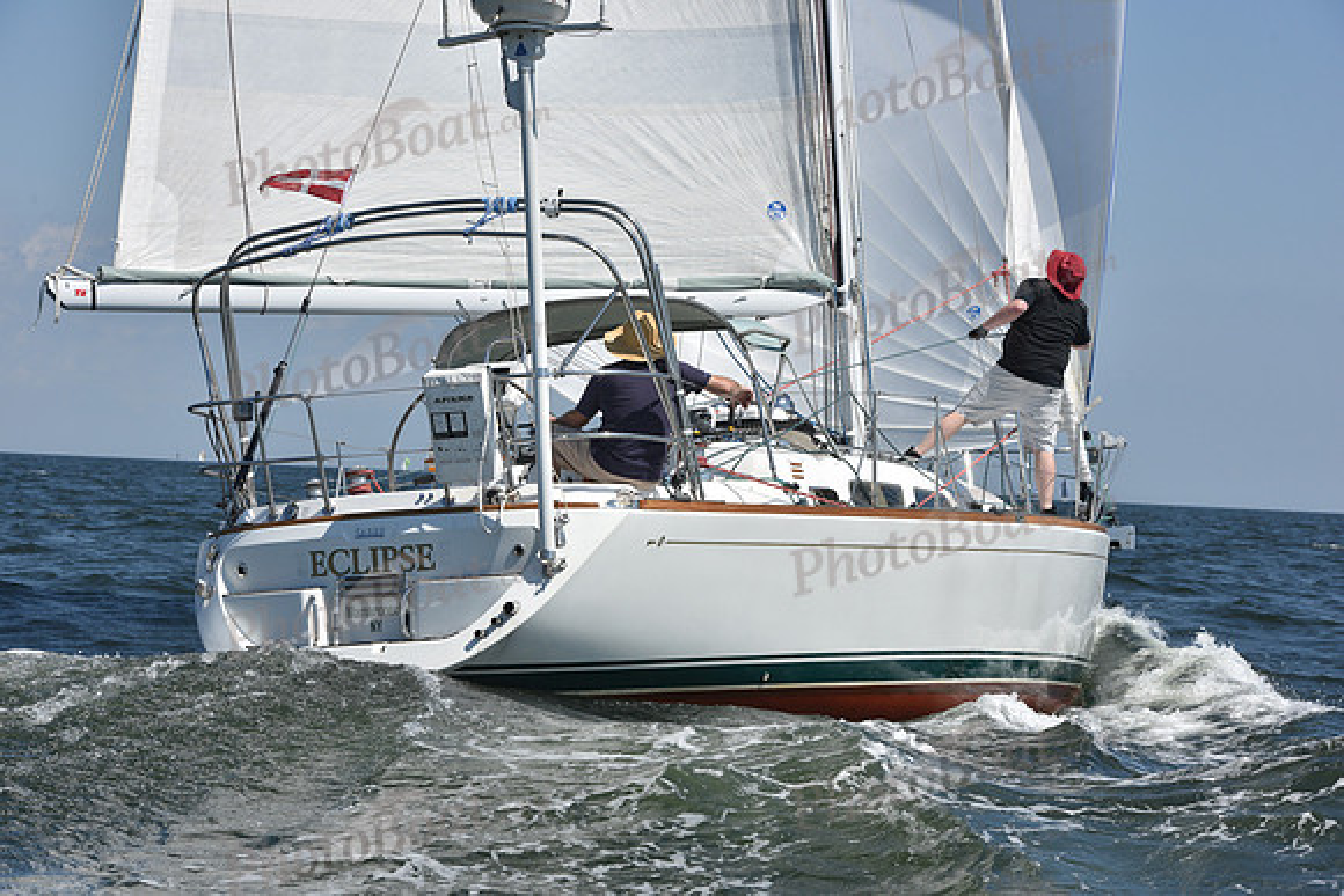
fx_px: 4182
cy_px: 448
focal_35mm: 112
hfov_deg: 18.3
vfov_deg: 12.2
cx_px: 672
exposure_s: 1/1250
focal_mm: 112
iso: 320
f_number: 10
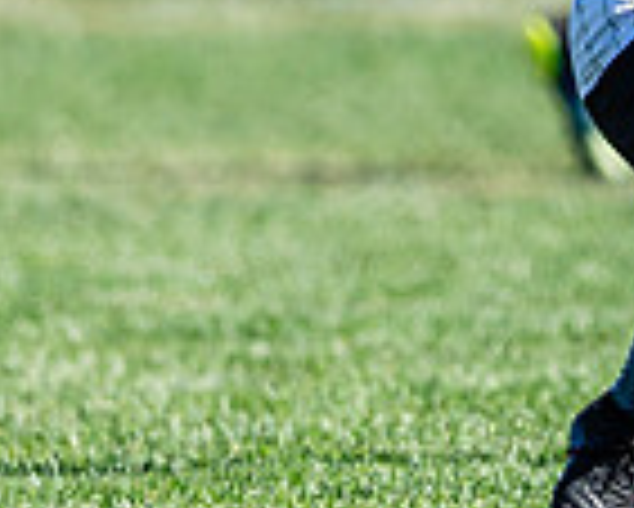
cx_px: 976
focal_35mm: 3150
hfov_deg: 0.6
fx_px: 59147
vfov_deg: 0.5
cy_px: -435
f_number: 2.8
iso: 140
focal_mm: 400
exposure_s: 1/2000
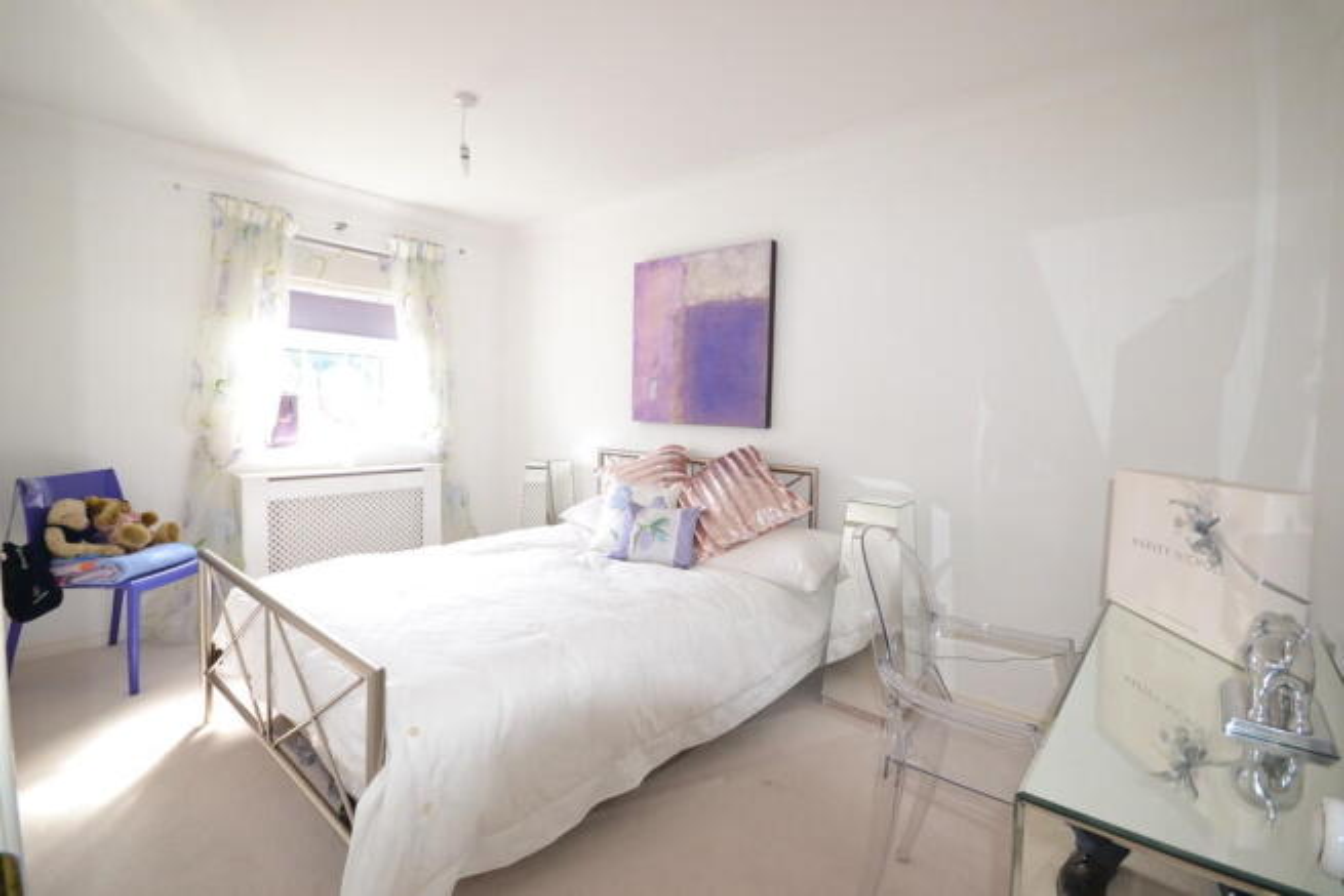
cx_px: 672
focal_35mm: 15
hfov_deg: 100.4
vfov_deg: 77.4
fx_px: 560
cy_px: 448
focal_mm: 10
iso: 900
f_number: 6.3
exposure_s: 1/60
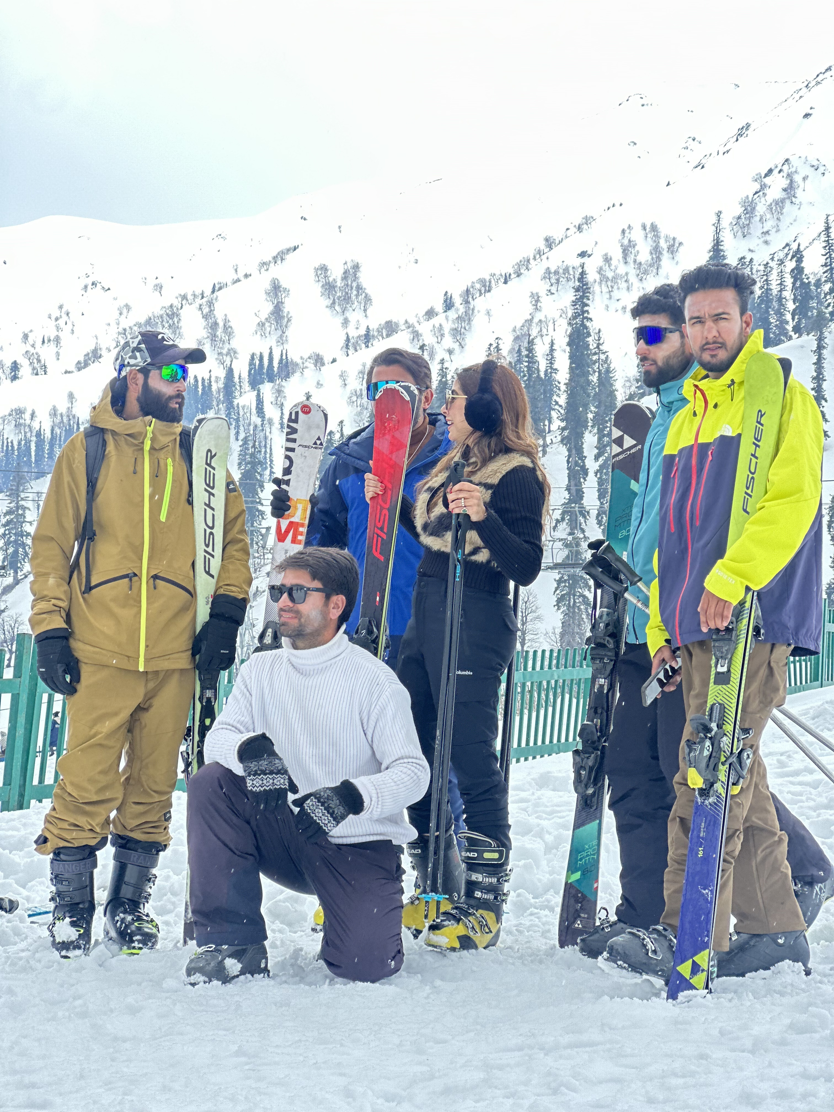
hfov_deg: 19.1
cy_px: 556
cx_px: 417
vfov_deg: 25.3
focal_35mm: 77
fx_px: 2474
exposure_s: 1/167
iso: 32
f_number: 2.8
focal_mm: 9
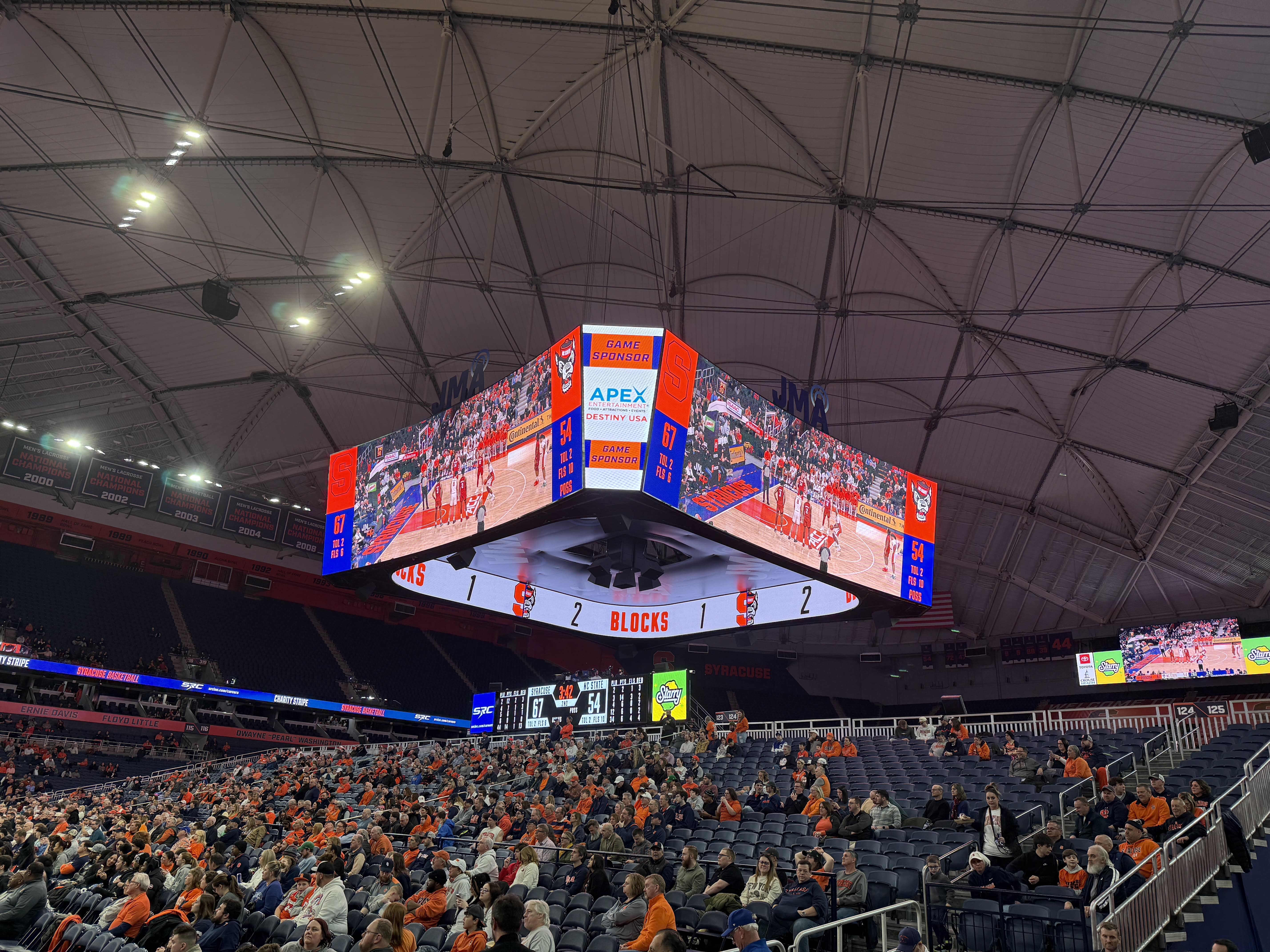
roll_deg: -2.9
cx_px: 635
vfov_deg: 56.8
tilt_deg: +21.4
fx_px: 881
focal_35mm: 24
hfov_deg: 71.6
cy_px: 476
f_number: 1.78
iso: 125
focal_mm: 6.76
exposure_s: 1/243
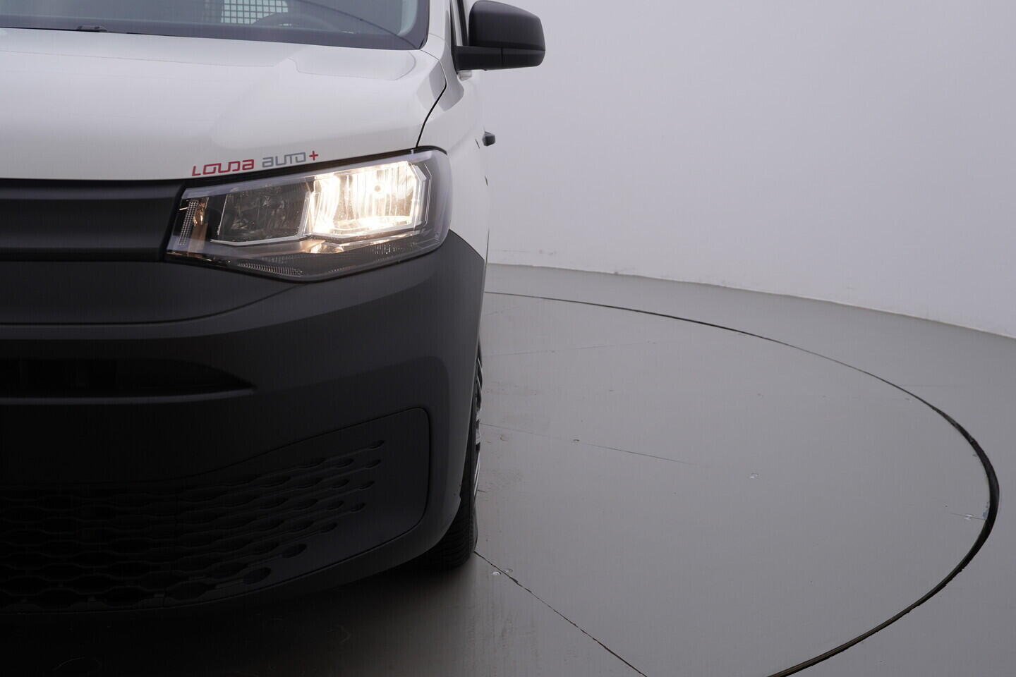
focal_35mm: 36
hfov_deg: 53.1
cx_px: 508
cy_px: 338
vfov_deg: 36.9
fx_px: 1016
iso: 125
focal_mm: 24
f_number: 5
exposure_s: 1/125
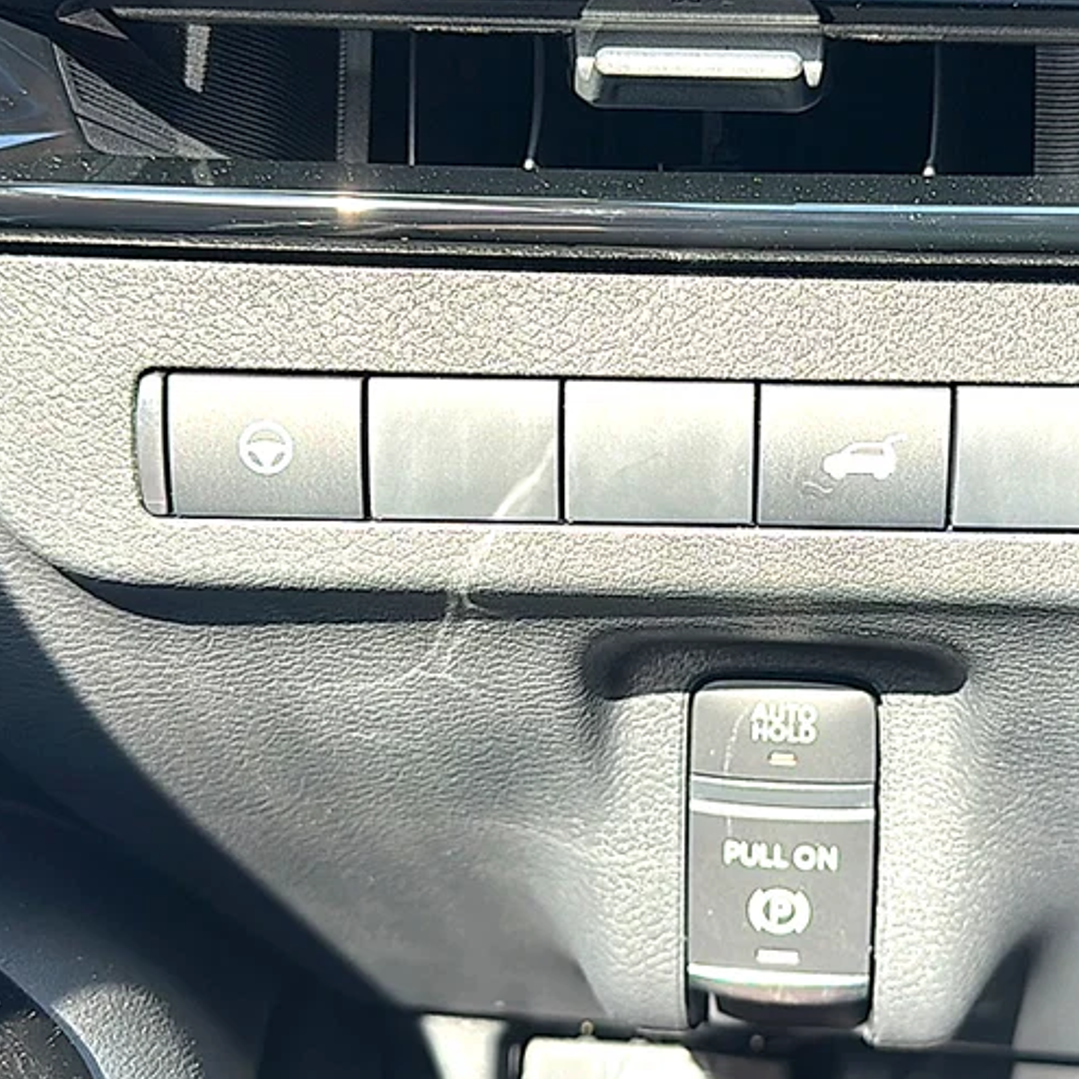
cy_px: 526
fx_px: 1587
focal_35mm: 45
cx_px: 704
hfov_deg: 37.2
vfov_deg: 37.5
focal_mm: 6.86
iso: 64
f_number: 1.78
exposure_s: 1/221
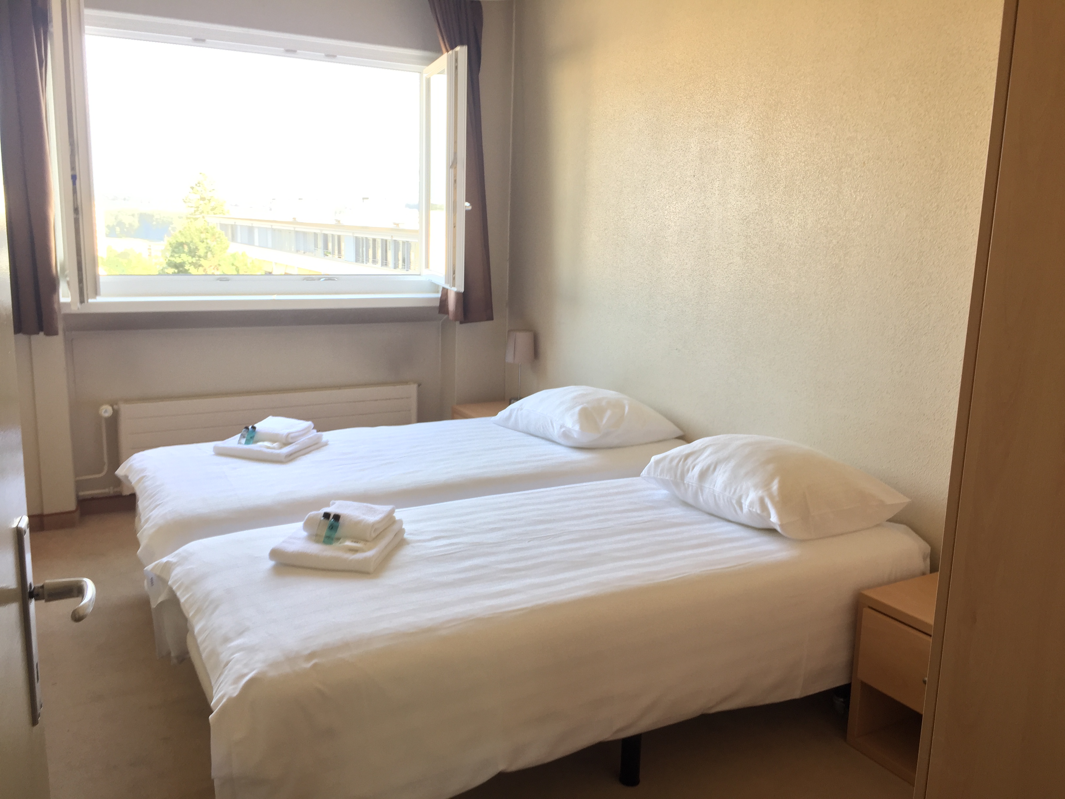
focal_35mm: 29
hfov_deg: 61.7
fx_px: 892
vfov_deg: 48.2
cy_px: 400
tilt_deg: -11.6
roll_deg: -1.7
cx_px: 532
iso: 32
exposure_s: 1/33
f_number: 2.2
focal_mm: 4.15
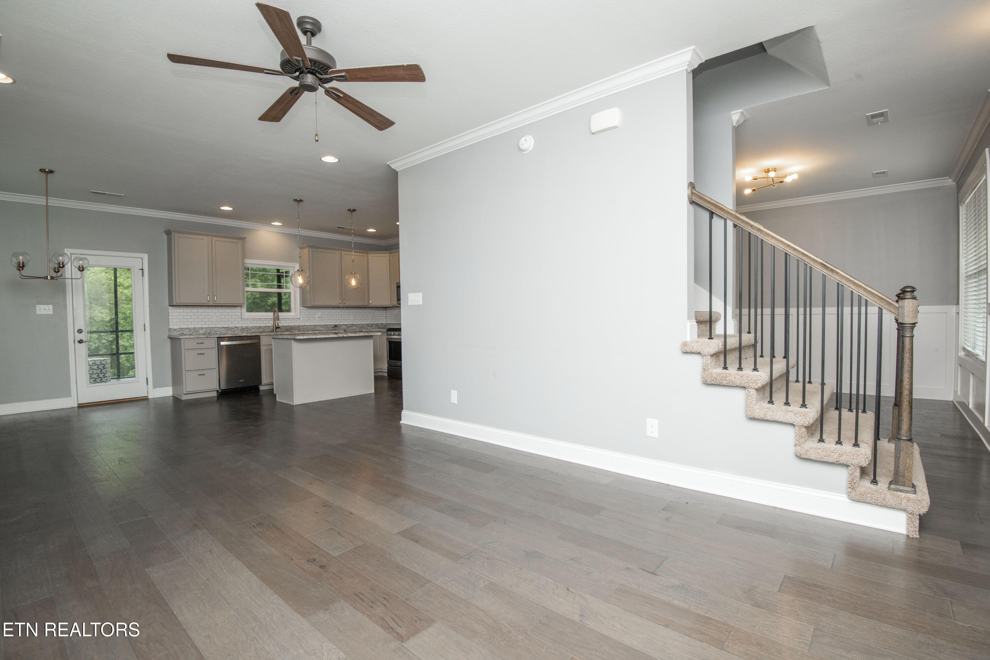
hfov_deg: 96.7
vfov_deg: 73.7
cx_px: 495
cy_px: 330
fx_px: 440
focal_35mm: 16
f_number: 9
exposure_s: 1/125
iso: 400
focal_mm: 16
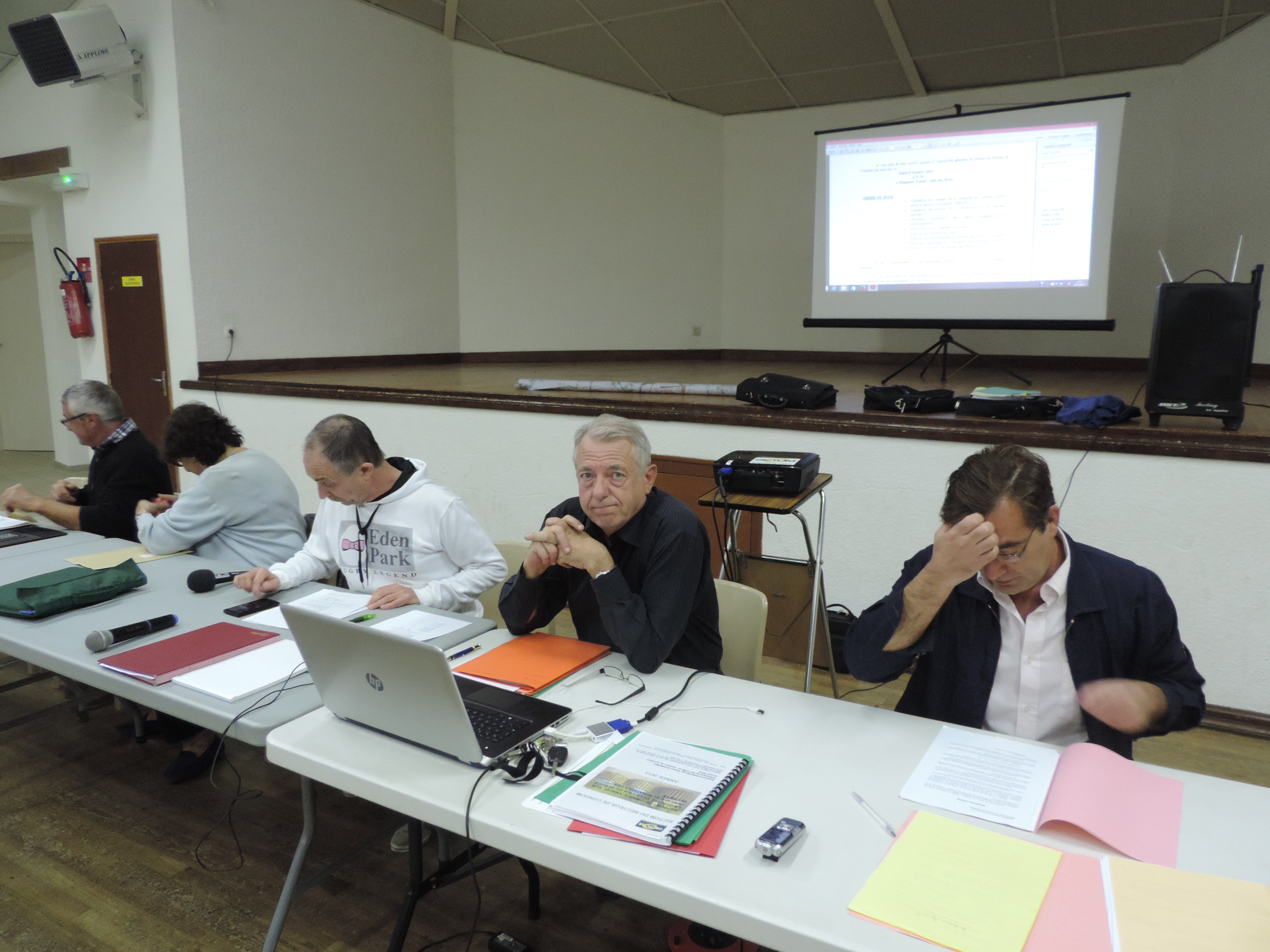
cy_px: 476
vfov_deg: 56.8
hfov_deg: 71.6
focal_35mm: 24
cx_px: 635
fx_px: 881
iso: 400
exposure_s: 1/25
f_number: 3
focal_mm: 4.3
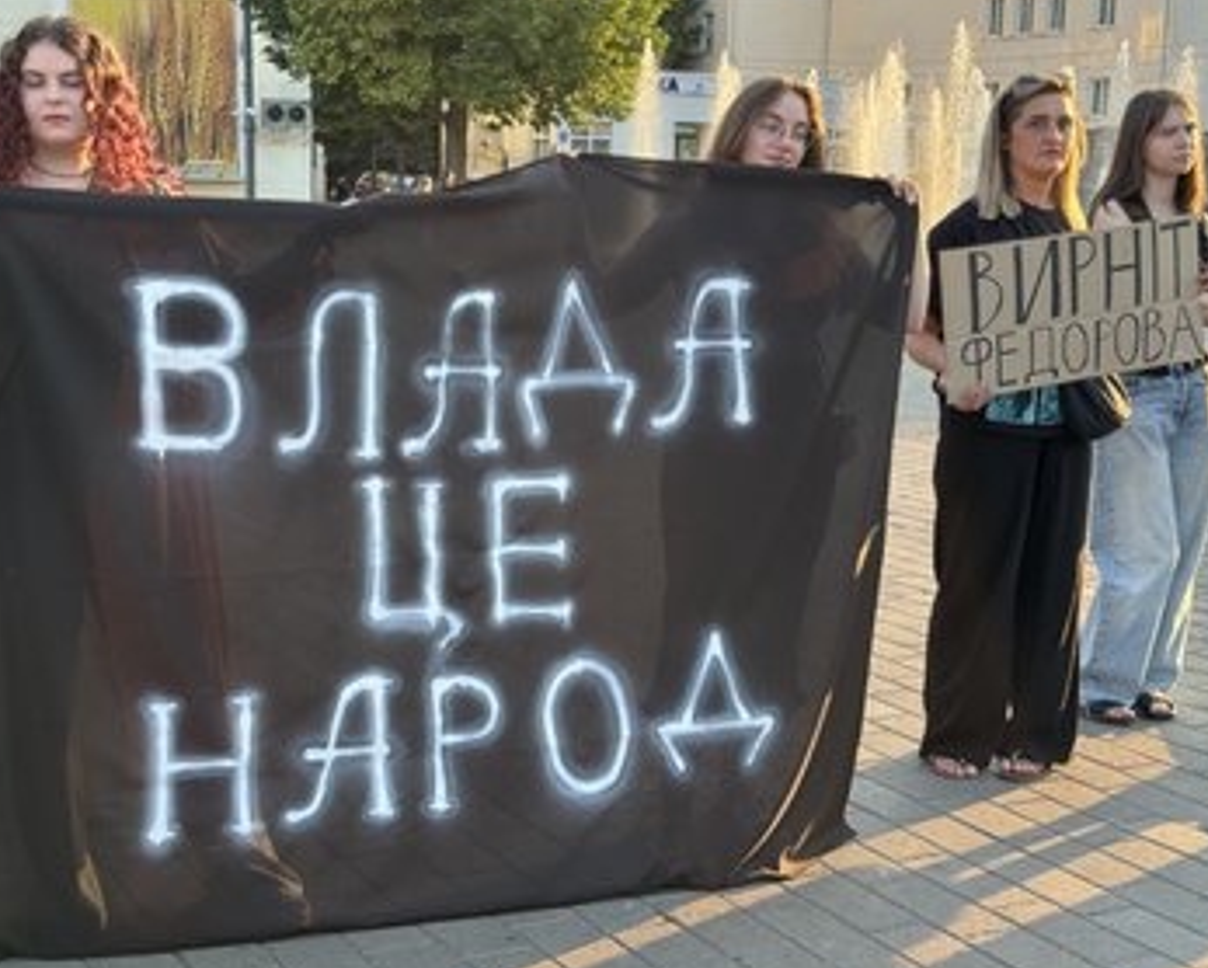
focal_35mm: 54
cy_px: 477
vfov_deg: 28.1
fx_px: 1932
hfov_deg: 34.7
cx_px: 585
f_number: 1.78
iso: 64
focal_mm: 6.76
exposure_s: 1/354
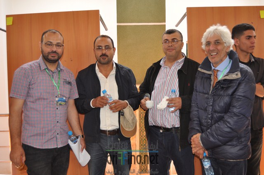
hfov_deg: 53.2
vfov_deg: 36.8
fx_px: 264
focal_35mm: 36
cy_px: 88
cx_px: 132
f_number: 3.8
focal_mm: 24
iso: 400
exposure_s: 1/160
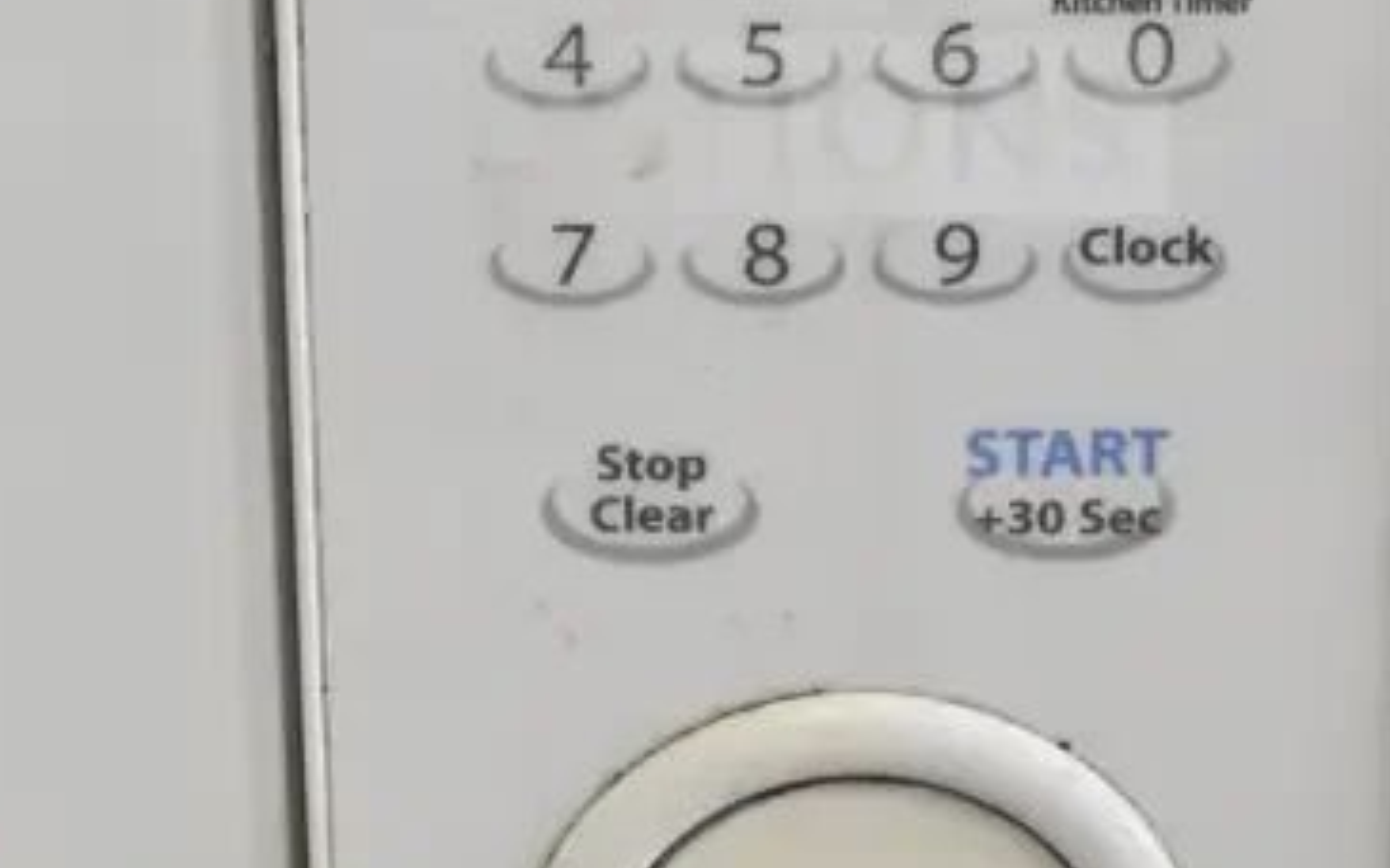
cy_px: -86
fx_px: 3485
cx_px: 739
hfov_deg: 22.6
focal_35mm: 92
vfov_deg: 13.9
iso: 6400
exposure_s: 1/160
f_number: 6.3
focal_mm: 24
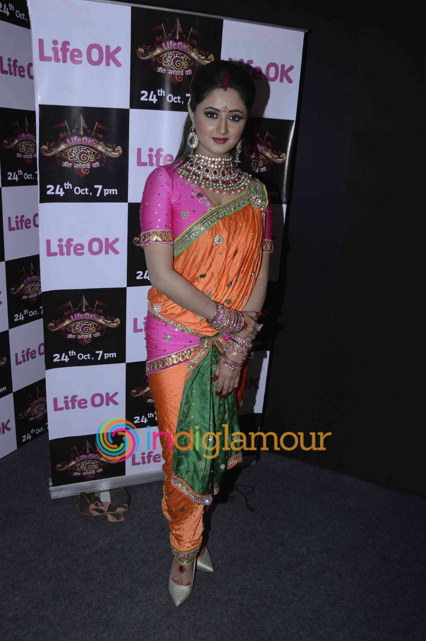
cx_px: 213
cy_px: 320
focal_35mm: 32
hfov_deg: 41.6
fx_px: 560
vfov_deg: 59.5
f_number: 9
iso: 400
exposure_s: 1/160
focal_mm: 21
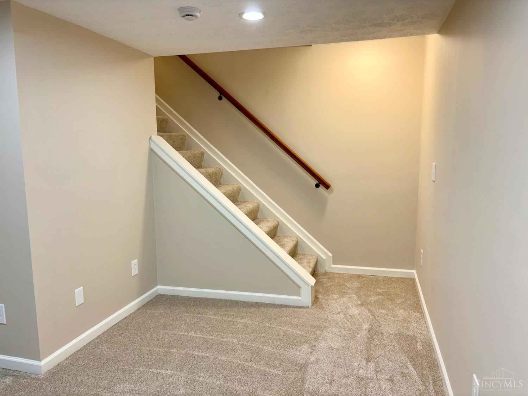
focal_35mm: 26
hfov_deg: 67.3
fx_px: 397
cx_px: 264
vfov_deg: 53.1
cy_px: 198
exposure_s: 1/21
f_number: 1.6
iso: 32
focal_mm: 5.96
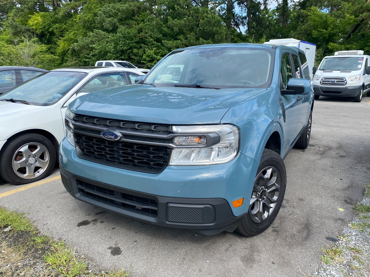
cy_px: 138
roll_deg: +1.1
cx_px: 185
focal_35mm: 26
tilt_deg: -15.7
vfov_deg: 53.1
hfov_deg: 67.3
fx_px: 278
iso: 32
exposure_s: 1/1034
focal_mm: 4.25
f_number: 1.8
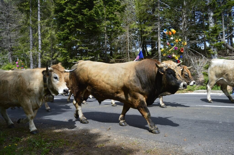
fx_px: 214
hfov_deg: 57.3
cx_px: 117
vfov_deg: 39.9
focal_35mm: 33
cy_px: 78
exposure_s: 1/400
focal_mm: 22
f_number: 5
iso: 100
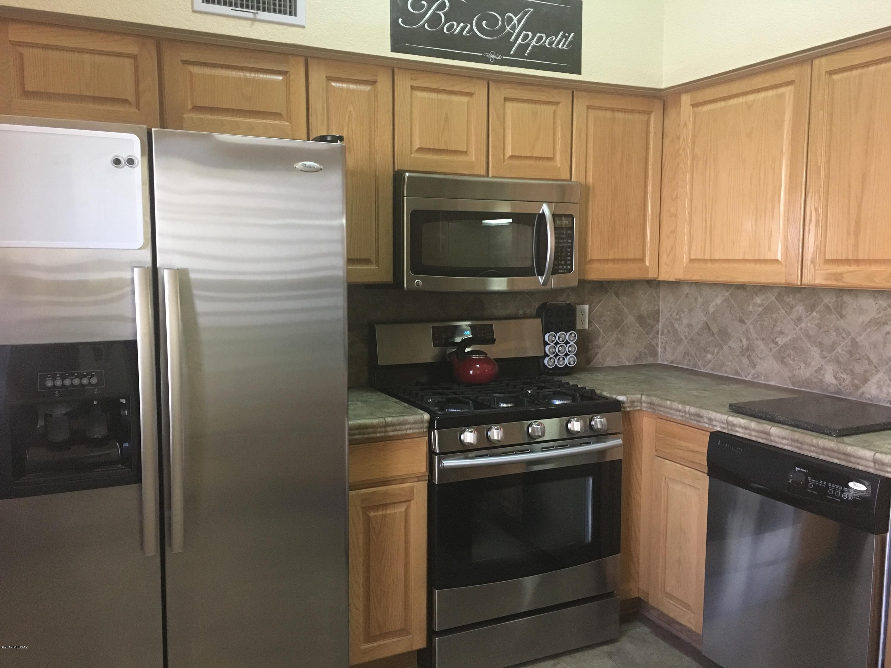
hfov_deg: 61.7
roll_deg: -0.6
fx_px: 746
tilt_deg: -5.8
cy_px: 334
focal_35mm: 29
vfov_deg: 48.2
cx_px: 446
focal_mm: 4.15
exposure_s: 1/30
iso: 160
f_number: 2.2
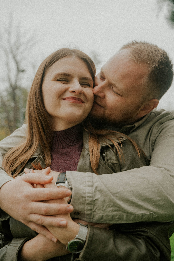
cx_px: 87
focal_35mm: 40
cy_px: 130
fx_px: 290
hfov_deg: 33.4
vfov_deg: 48.5
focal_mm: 40
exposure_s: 1/80
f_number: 4
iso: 250
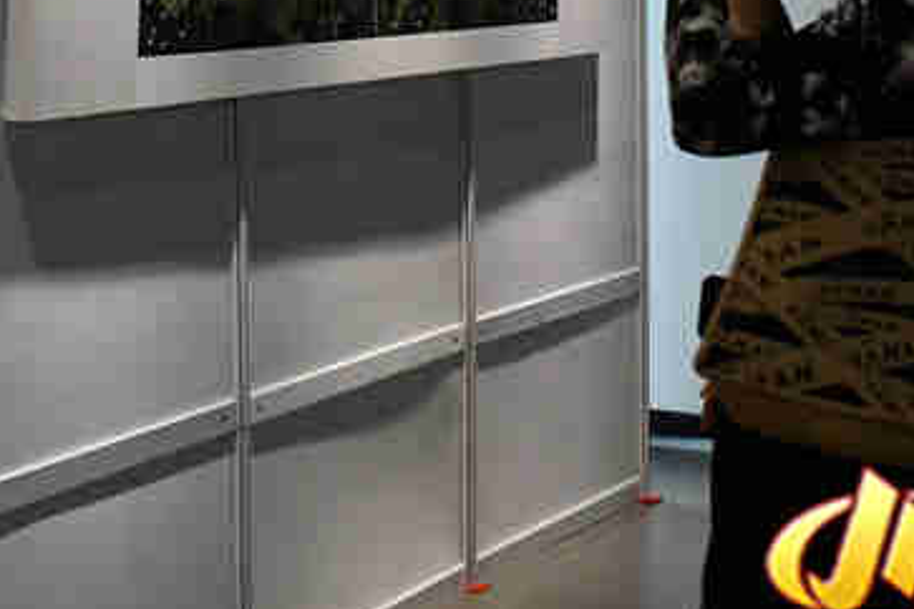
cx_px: 232
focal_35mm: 103
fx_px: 2615
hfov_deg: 19.7
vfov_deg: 12.8
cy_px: -225
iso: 2000
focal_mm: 23
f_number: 4.5
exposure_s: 1/640
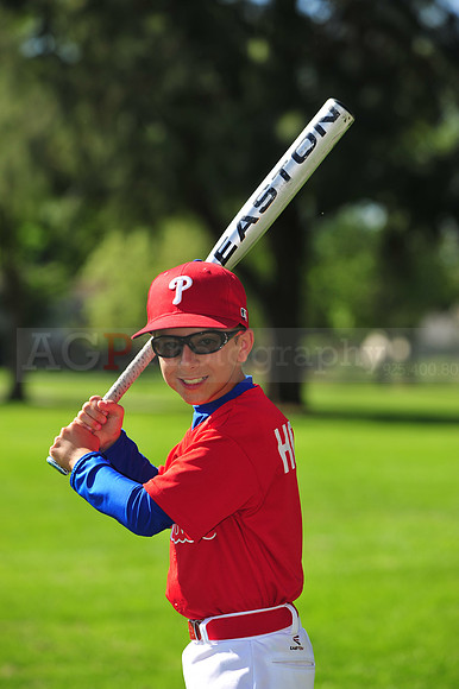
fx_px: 2968
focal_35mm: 155
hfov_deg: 8.8
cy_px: 344
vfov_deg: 13.3
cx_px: 230
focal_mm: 155
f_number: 5
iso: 200
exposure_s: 1/1000
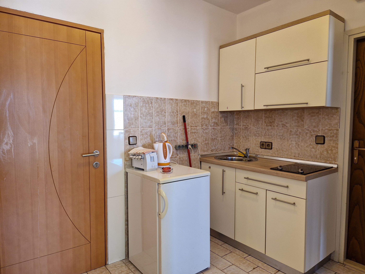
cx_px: 182
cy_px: 137
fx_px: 243
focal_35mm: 23
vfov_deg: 58.9
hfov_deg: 73.9
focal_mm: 5.4
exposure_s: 1/100
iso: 200
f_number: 1.8
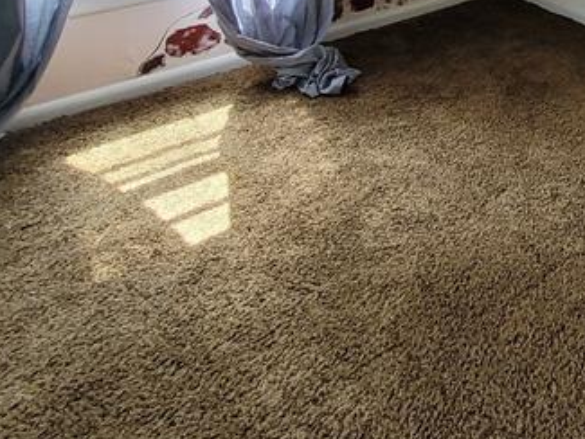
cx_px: 643
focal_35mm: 41
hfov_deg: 38.1
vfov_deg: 28.3
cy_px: -144
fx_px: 693
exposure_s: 1/60
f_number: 2.2
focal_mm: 1.74
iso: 80
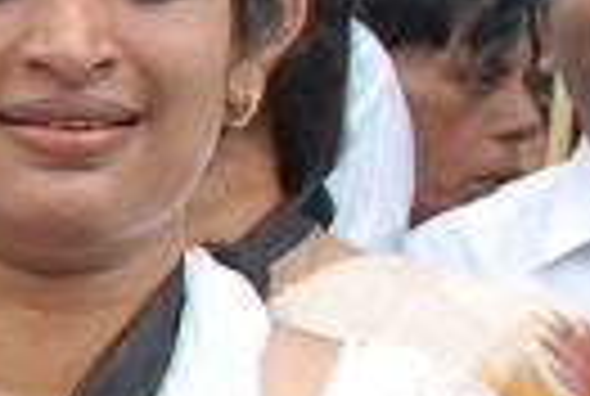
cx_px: -1031
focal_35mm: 234
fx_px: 3844
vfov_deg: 5.9
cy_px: 488
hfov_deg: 7.9
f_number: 5.6
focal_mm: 20
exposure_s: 1/125
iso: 200
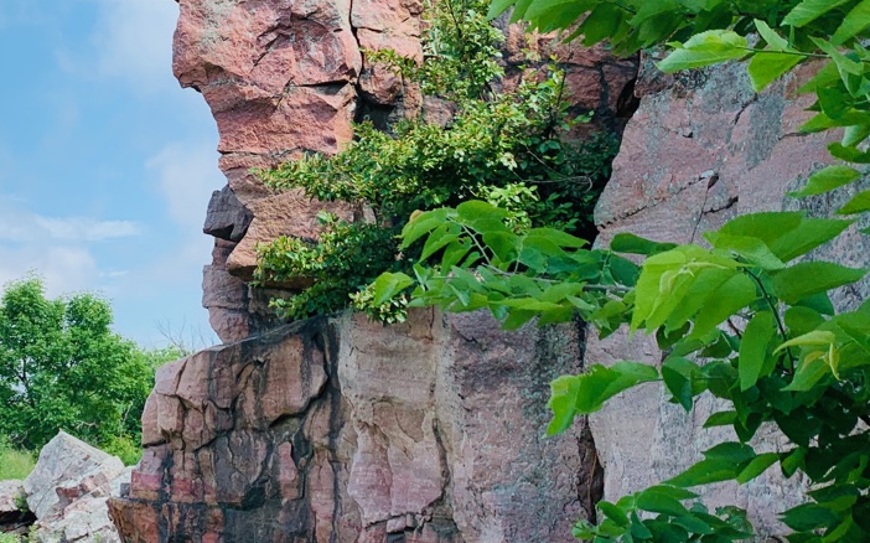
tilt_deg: +9.2
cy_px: 243
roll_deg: +0.2
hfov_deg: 36.4
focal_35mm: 55
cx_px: 259
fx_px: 1303
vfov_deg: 23.5
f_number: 1.8
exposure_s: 1/1350
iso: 25
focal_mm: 4.25
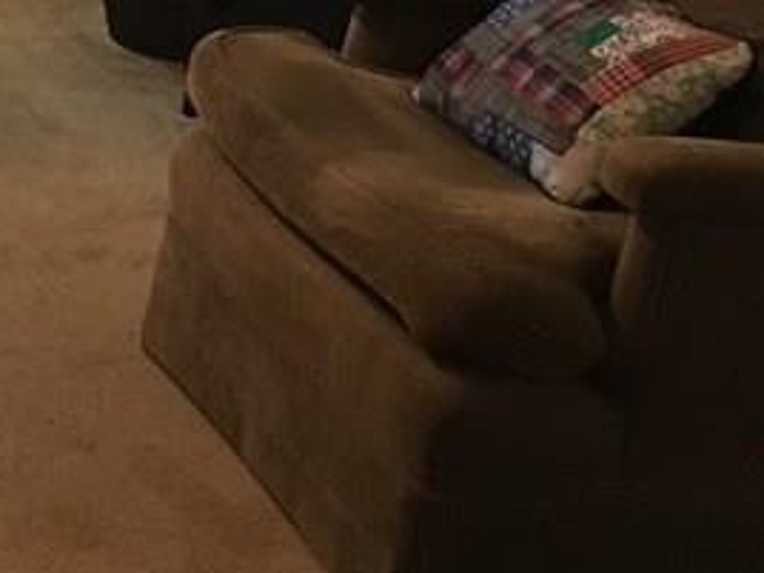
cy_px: -456
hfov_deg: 15.2
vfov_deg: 12.2
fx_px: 2450
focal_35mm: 111
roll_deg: -1.1
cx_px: -630
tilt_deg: -6.5
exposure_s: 1/20
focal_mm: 4.15
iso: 200
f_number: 2.2
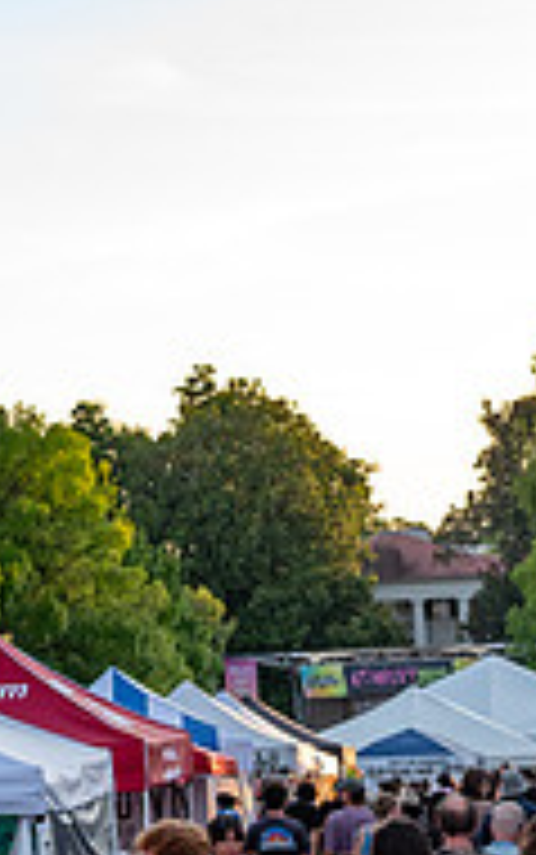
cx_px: -437
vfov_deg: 15.5
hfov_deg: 9.3
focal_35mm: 135
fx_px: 3151
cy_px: 448
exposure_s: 1/320
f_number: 5
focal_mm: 40
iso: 400
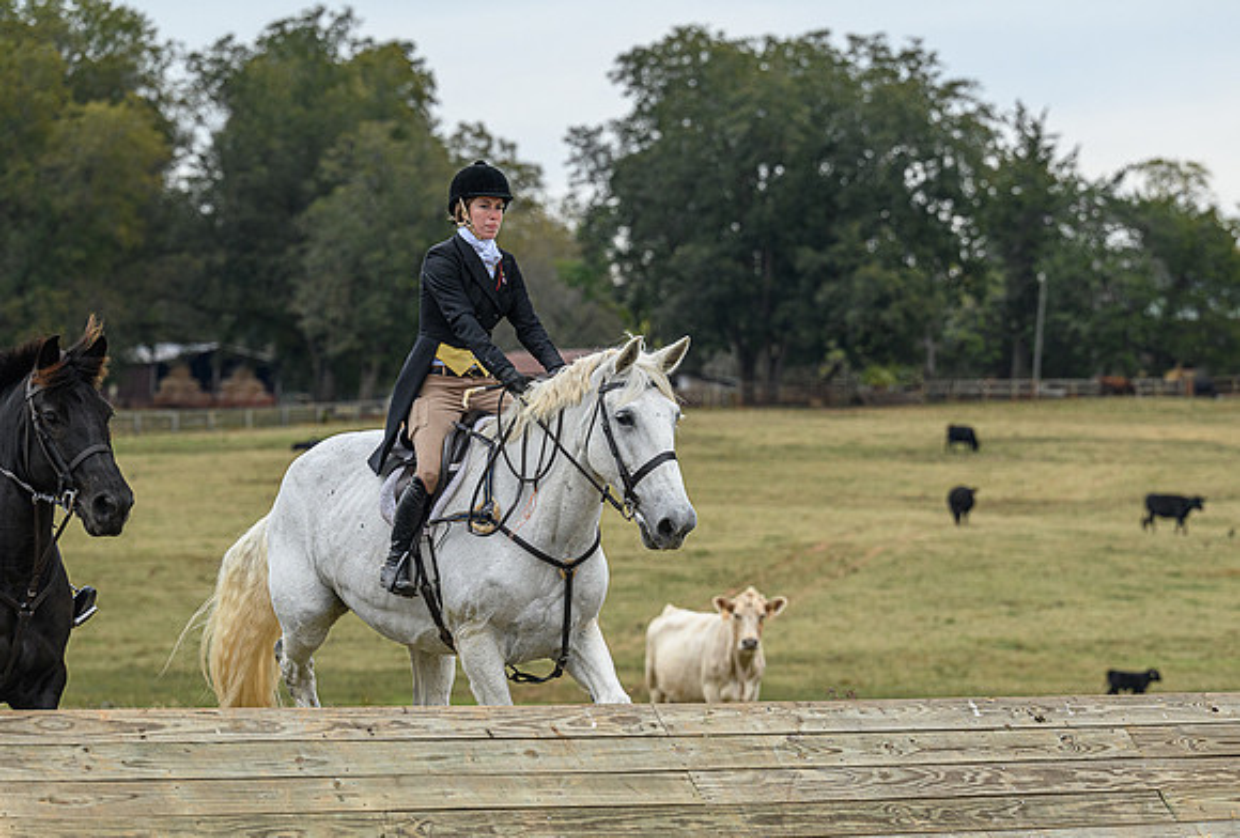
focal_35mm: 181
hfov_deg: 11.3
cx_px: 645
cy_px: 625
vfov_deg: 7.7
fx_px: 6254
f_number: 3.5
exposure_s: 1/800
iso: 500
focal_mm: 120
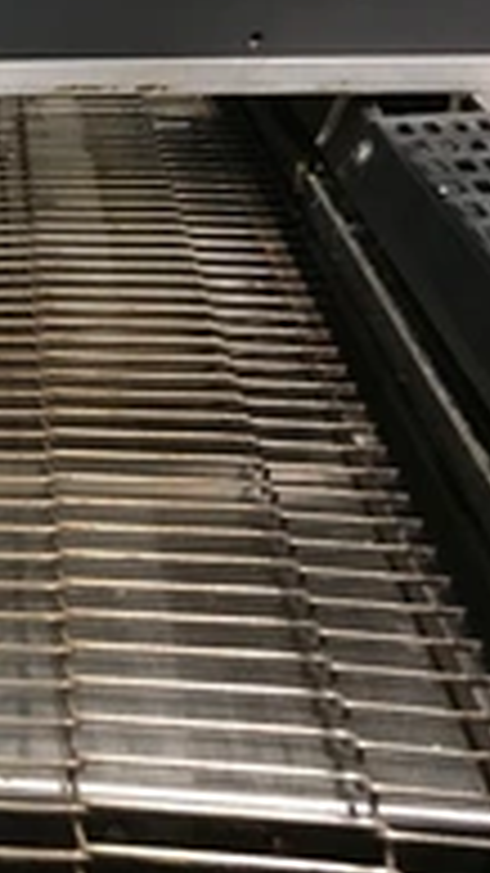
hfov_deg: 17.2
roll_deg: +2.8
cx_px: -256
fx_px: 1456
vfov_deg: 32.8
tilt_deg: -22.4
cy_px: 234
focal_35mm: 63
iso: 100
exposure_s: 1/12
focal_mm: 3.99
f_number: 1.8
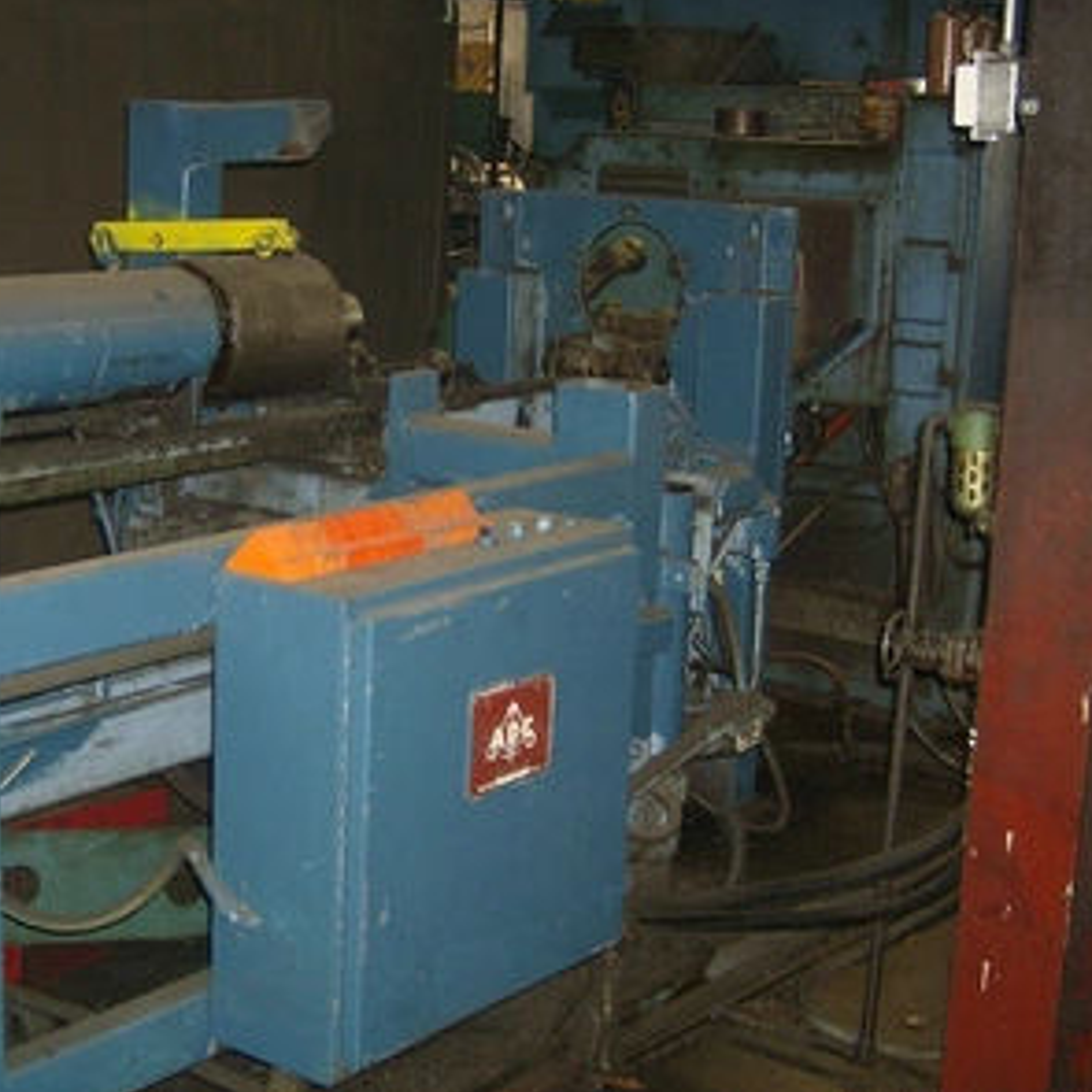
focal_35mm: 55
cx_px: 355
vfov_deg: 31.1
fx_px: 1963
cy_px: 544
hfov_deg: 30.8
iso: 200
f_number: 3.1
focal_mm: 7.7
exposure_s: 1/74
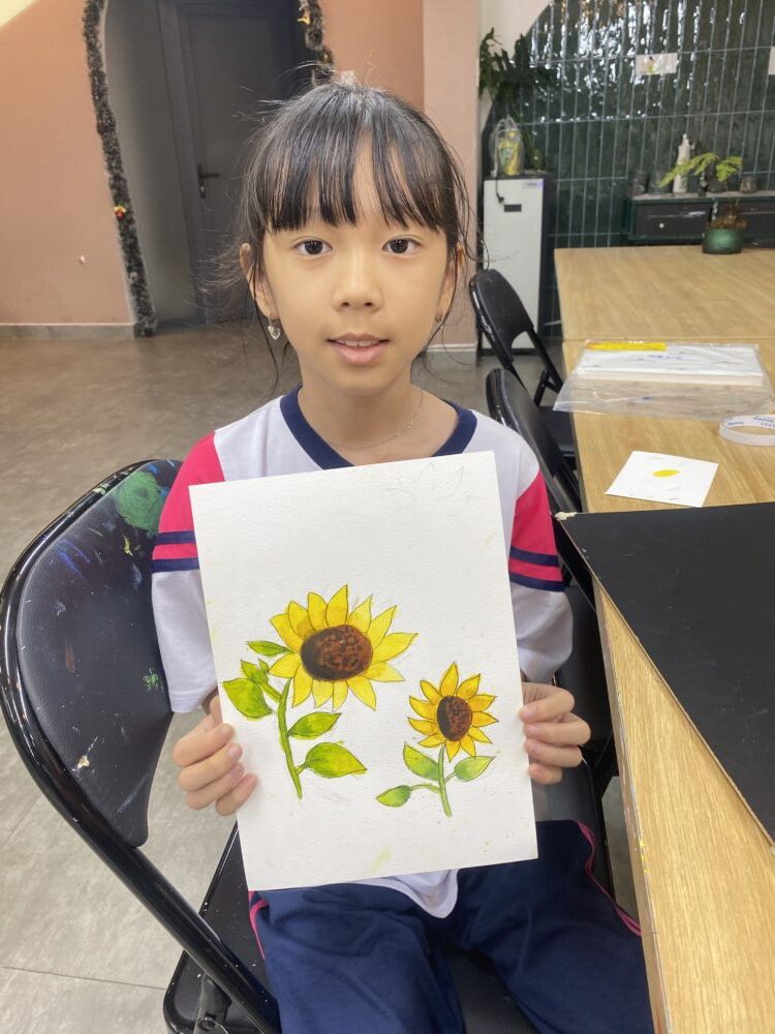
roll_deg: +2.0
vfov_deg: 67.3
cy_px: 517
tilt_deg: -23.7
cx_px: 388
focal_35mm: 26
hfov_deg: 53.1
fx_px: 776
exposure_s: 1/100
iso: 64
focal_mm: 4.25
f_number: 1.8
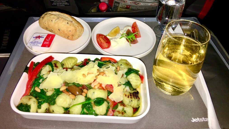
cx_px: 116
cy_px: 42
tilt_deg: -40.0
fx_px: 194
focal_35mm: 32
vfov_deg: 36.3
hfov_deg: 61.0
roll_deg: +0.8
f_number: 2.2
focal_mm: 4.15
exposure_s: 1/25
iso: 25
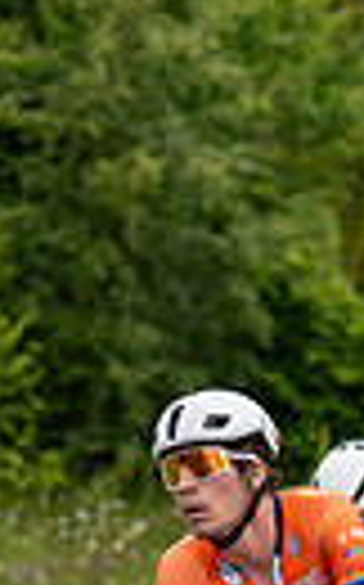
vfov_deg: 3.4
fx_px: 9910
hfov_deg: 2.1
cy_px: 444
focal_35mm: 623
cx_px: 222
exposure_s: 1/1000
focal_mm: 113
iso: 400
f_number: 4
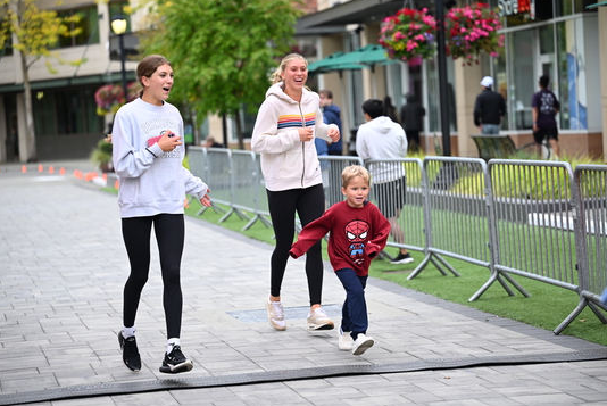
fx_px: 1772
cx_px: 301
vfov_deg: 13.1
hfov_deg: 19.4
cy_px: 203
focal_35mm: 105
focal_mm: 102
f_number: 2.8
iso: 640
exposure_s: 1/1600
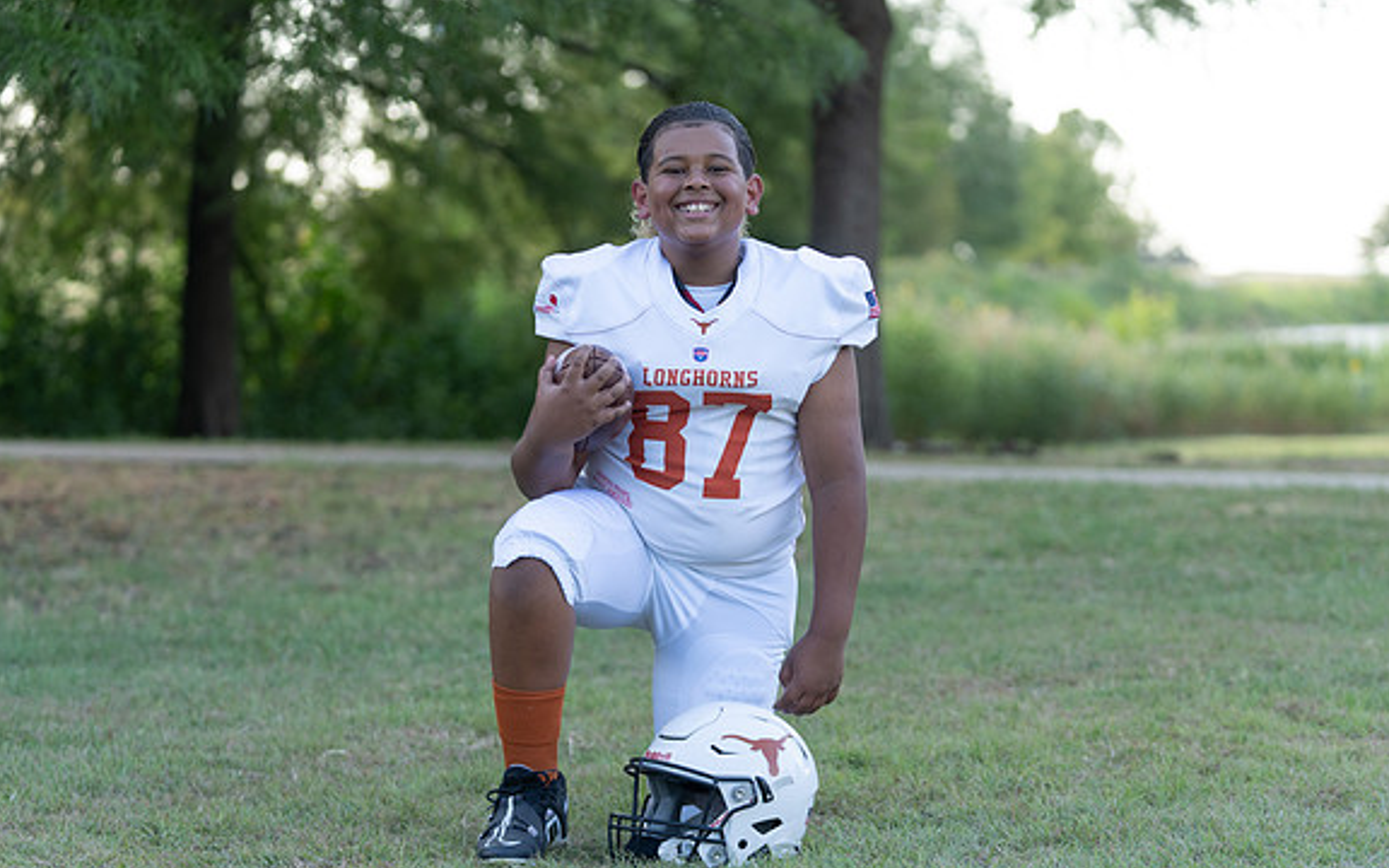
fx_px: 3823
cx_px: 705
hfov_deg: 20.6
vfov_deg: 13.0
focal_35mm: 101
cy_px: 478
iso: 200
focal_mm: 90
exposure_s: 1/400
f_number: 2.8
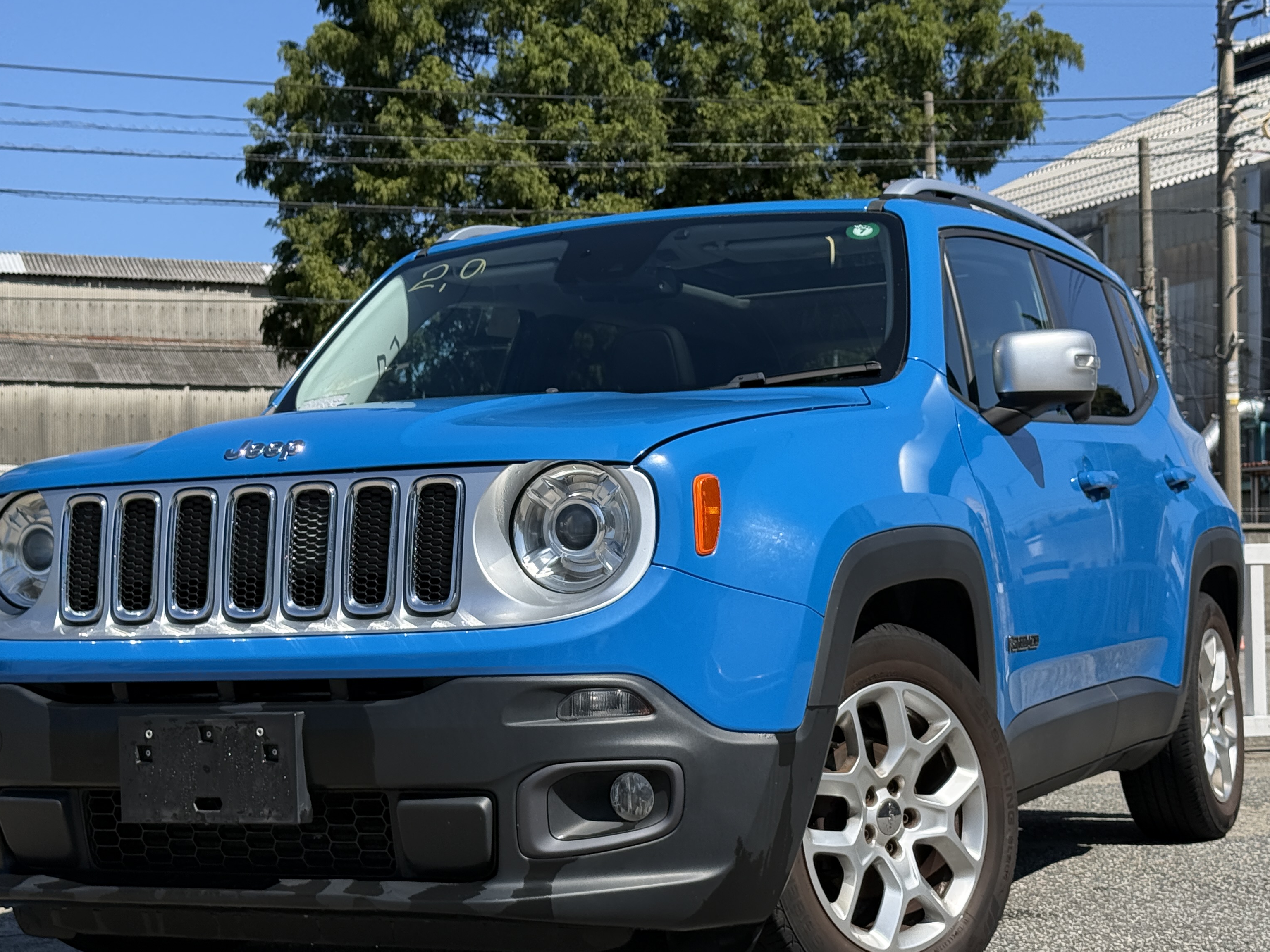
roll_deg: +0.9
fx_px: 2311
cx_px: 590
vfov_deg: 23.3
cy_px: 528
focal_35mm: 63
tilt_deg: +1.8
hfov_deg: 30.7
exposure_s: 1/5587
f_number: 1.78
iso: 100
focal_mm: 6.76
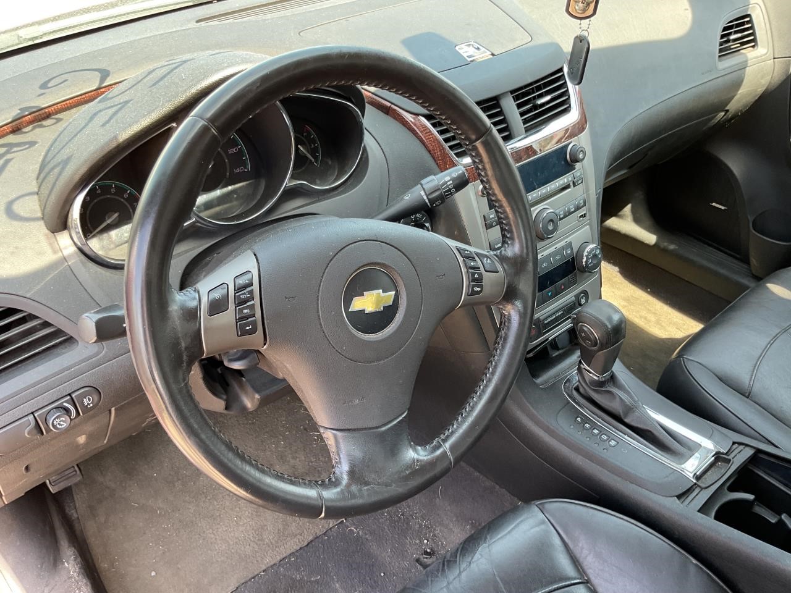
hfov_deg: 61.7
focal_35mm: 29
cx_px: 396
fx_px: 663
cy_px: 296
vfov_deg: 48.2
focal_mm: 3
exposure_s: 1/120
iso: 64
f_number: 1.8
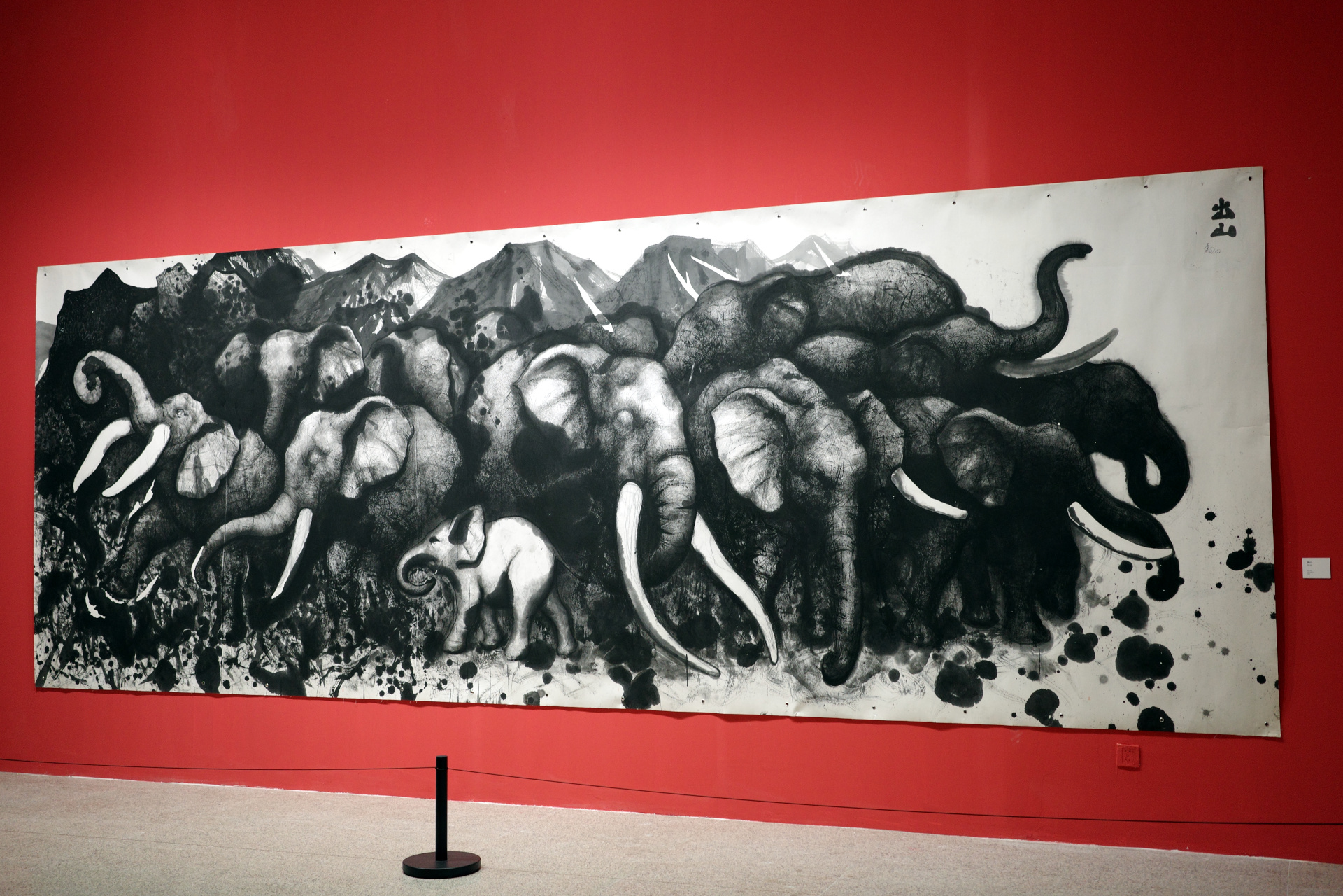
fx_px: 1492
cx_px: 672
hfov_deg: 48.5
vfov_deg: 33.4
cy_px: 448
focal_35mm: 40
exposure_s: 1/40
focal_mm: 26
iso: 500
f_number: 2.8
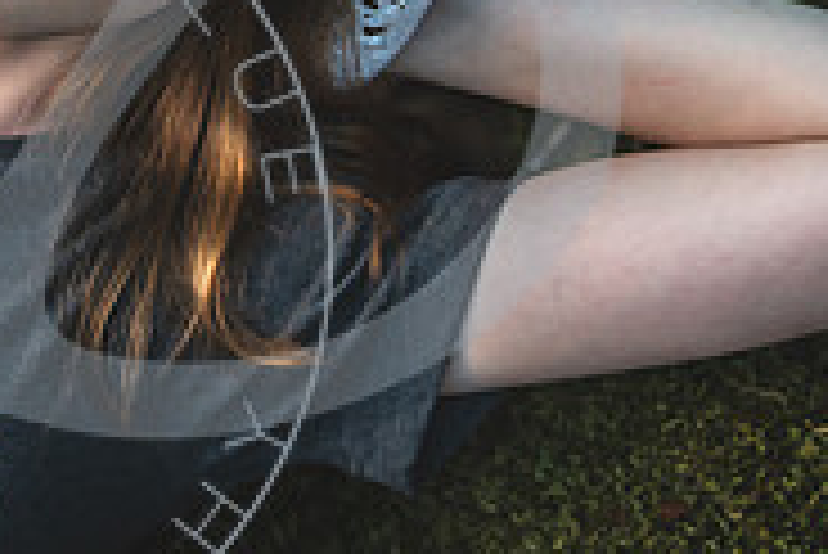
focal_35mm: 101
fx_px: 2325
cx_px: 94
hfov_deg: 19.8
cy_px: -124
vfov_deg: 13.2
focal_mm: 32
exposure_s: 1/500
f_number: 2.8
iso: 500
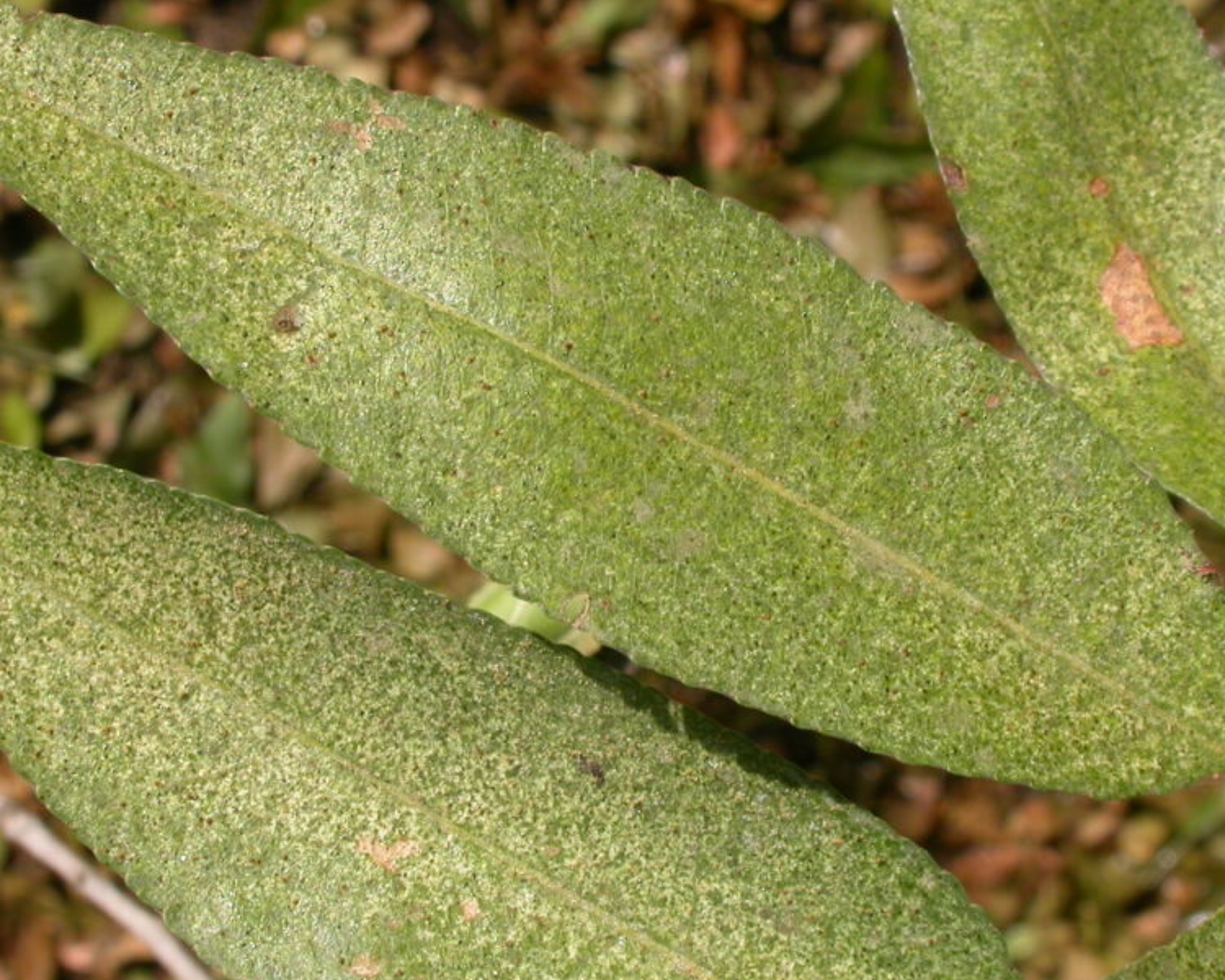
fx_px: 3771
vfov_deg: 14.8
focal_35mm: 104
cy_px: 599
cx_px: 614
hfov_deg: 18.5
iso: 100
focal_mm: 16.2
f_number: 8.9
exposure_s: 1/219
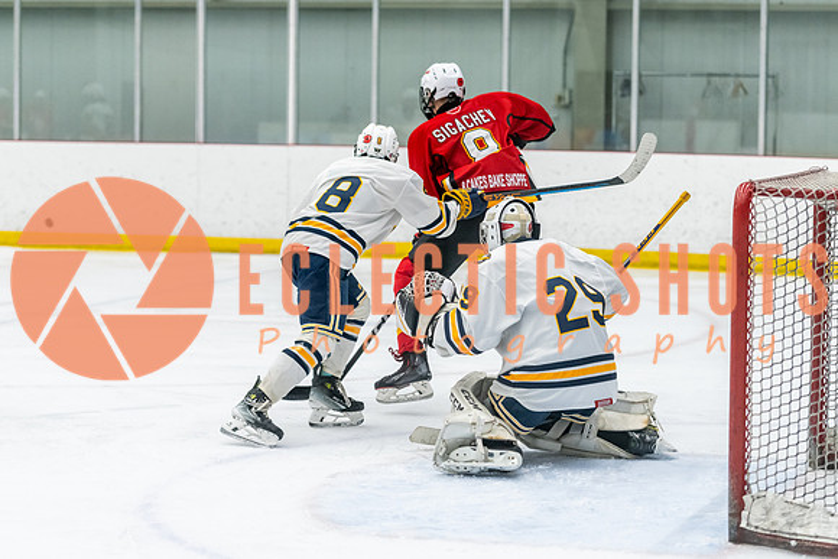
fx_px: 2663
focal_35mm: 114
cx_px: 432
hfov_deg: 17.9
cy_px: 304
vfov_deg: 12.0
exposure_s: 1/800
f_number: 2.8
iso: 3200
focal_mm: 100
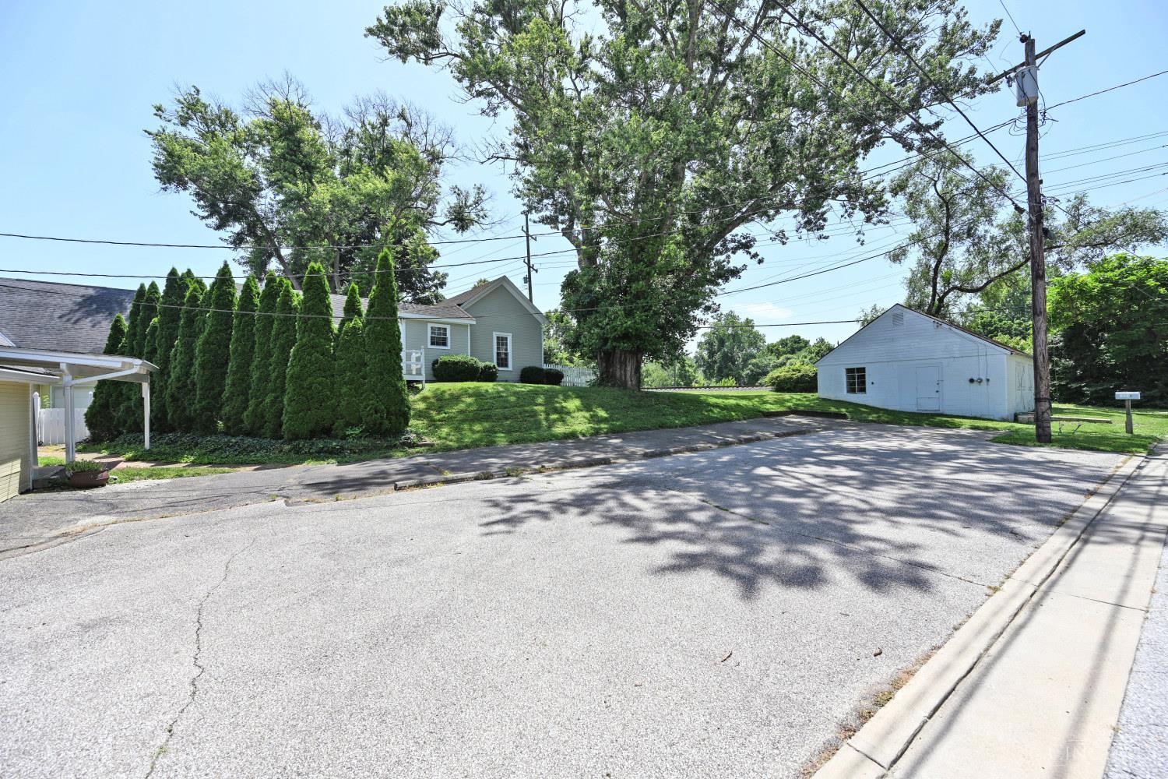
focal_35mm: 14
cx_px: 584
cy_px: 390
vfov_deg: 81.2
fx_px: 454
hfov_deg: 104.3
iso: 100
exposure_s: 1/320
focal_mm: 14
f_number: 6.3
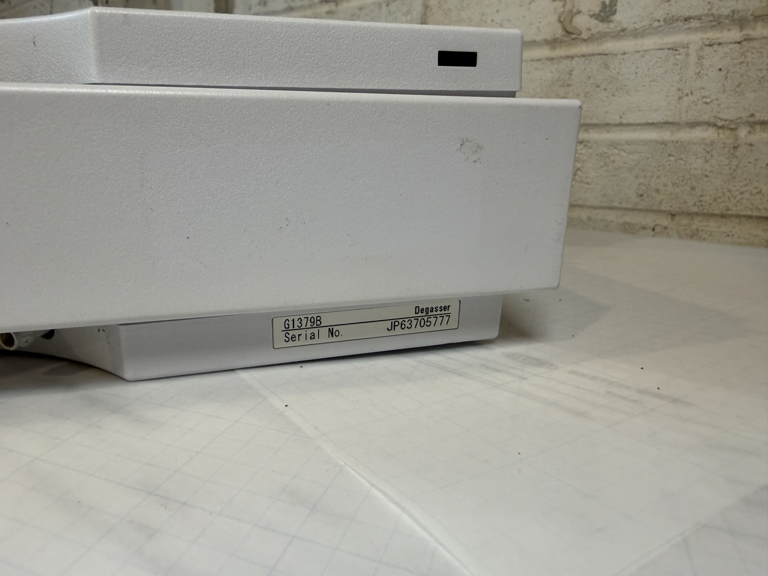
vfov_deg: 56.8
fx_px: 532
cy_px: 288
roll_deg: -0.3
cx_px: 384
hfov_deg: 71.6
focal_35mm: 24
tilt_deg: -14.9
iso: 100
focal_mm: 2.22
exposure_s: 1/120
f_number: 2.2
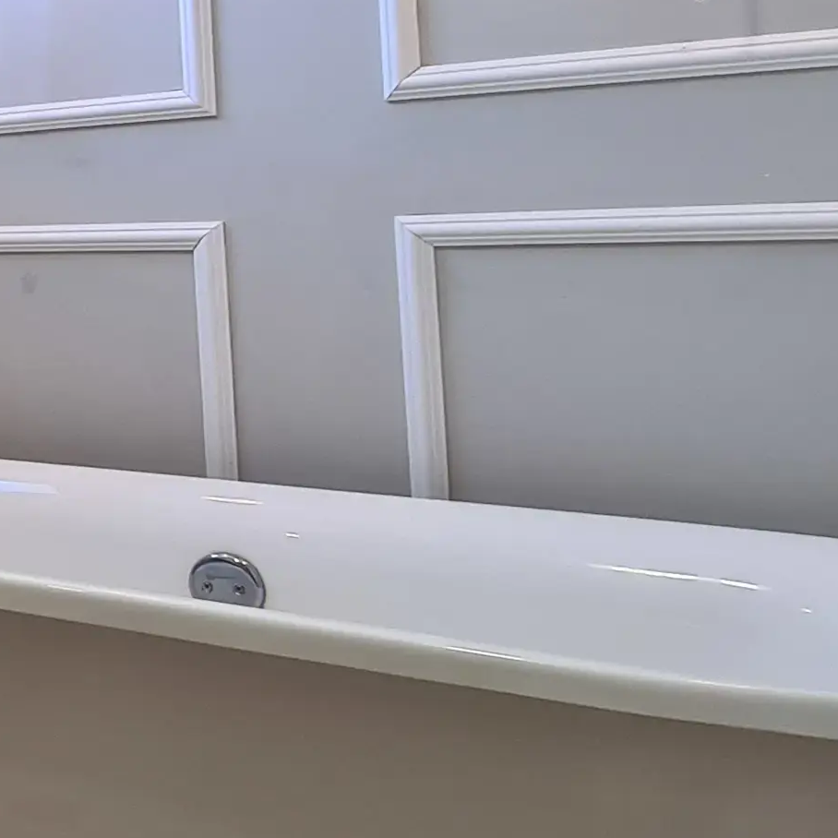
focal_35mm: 51
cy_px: 144
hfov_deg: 20.7
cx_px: -728
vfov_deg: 32.3
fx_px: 1397
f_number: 2.2
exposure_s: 1/60
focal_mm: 2.2
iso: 80
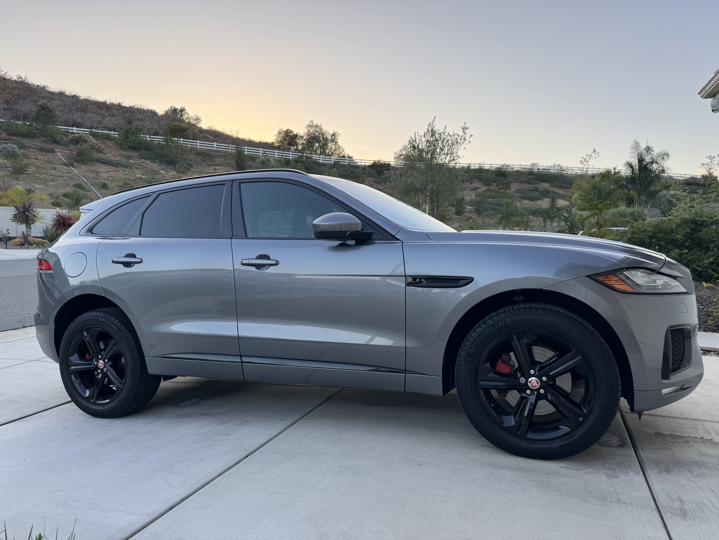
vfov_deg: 56.8
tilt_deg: -2.9
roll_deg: -2.5
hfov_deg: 71.6
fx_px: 498
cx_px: 360
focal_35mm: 24
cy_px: 270
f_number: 1.78
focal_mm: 6.76
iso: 80
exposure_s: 1/598
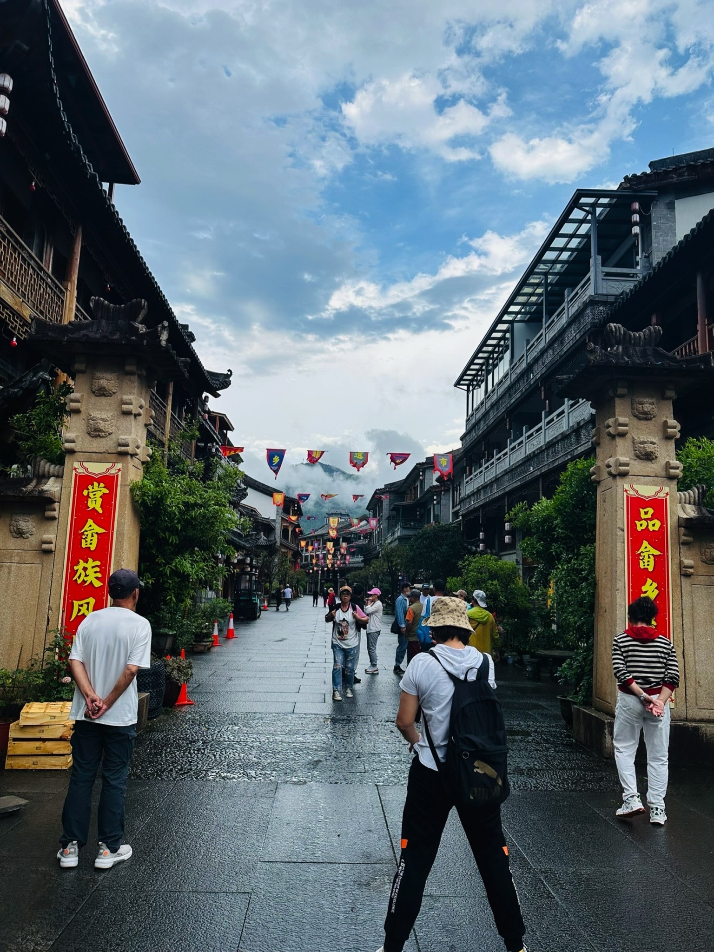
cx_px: 357
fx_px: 660
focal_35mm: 24
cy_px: 476
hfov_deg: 56.8
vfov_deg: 71.6
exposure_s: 1/2525
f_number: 1.78
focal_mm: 6.86
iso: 80
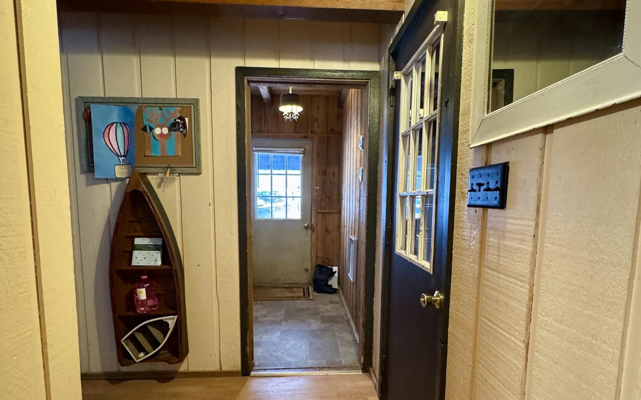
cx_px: 319
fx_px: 349
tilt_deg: -6.3
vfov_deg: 59.2
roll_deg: -0.2
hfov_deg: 85.1
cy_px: 238
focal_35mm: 20
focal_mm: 2.22
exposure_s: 1/40
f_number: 2.2
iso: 1000
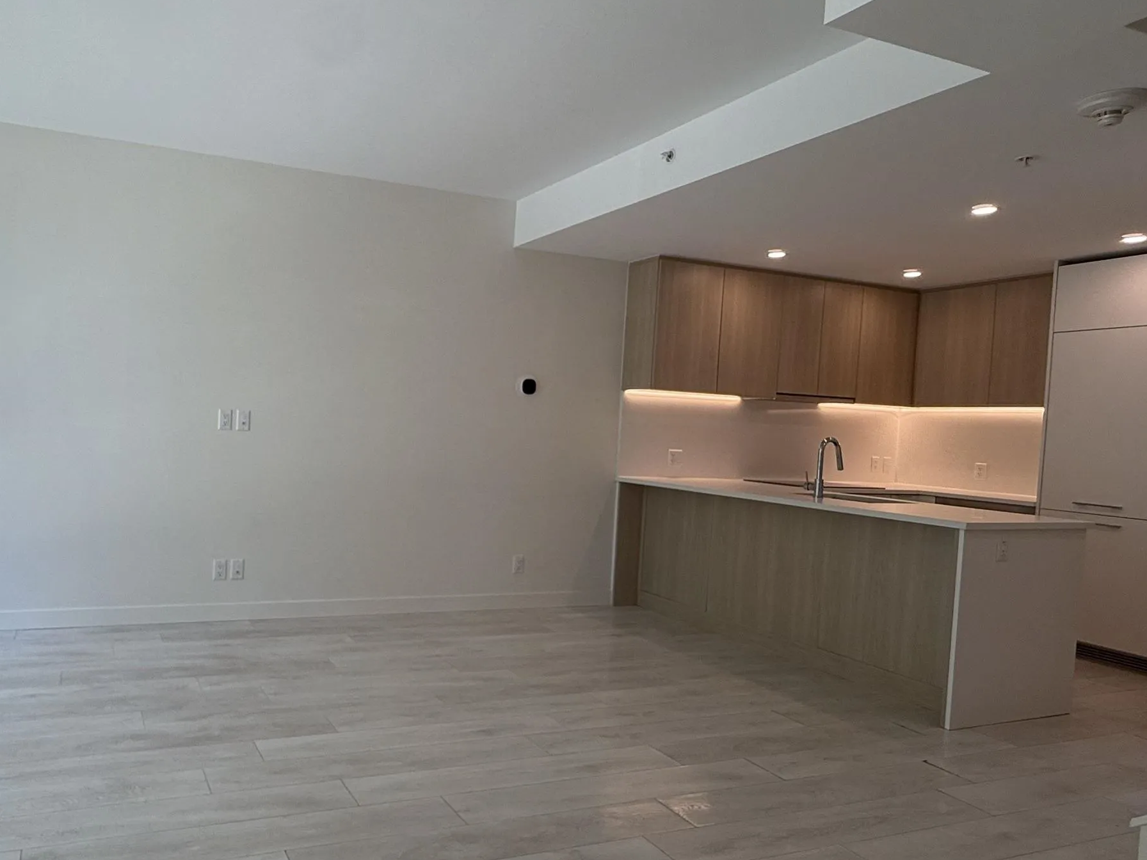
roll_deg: -2.5
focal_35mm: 24
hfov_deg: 68.9
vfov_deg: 56.8
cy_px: 449
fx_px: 795
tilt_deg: -2.1
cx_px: 355
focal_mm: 2.22
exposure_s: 1/120
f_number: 2.2
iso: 50
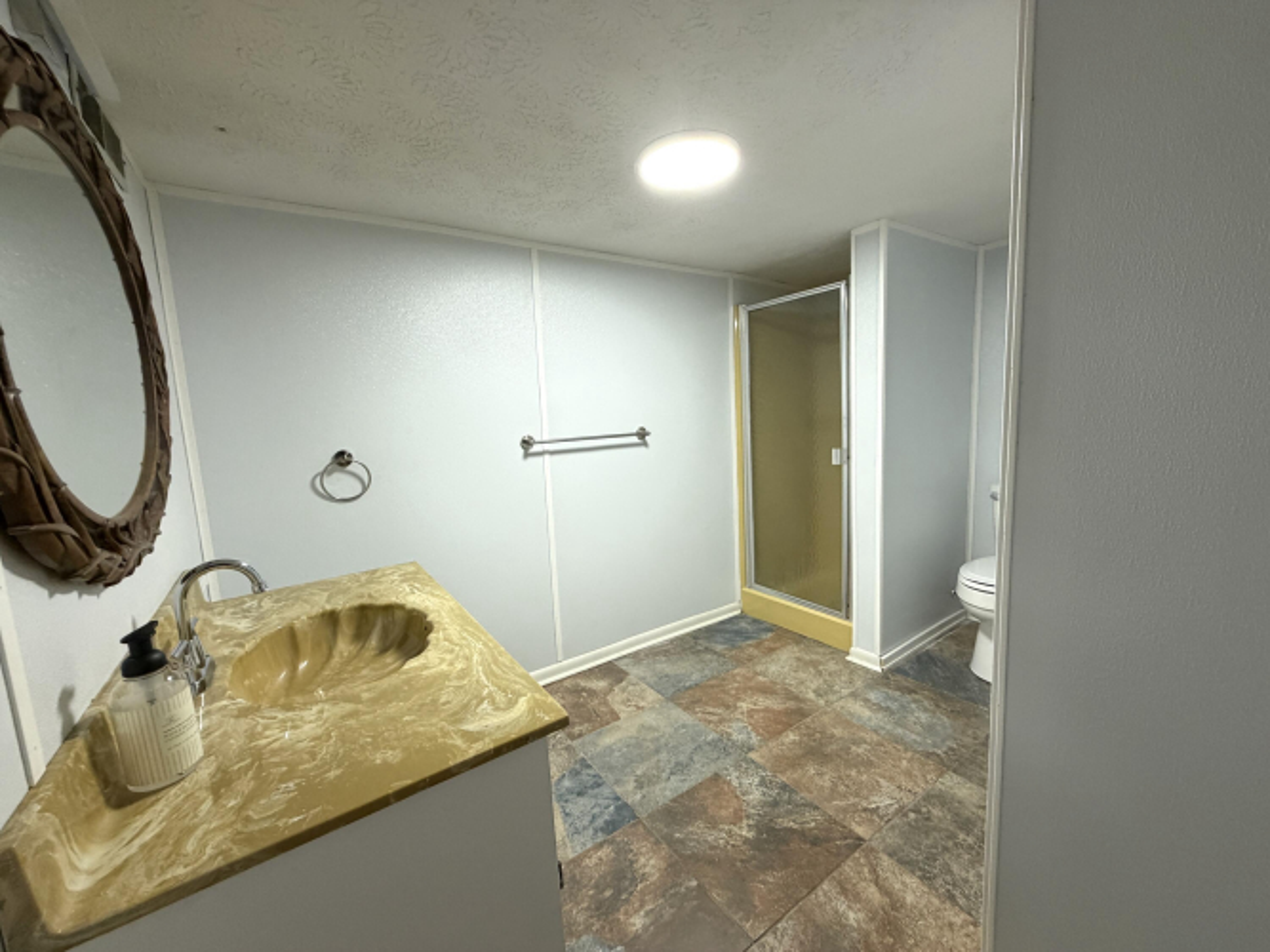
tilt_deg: -7.7
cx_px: 635
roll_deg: +3.3
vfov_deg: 85.7
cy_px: 476
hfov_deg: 102.1
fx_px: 514
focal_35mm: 14
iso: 320
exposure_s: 1/120
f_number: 2.2
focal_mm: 2.22
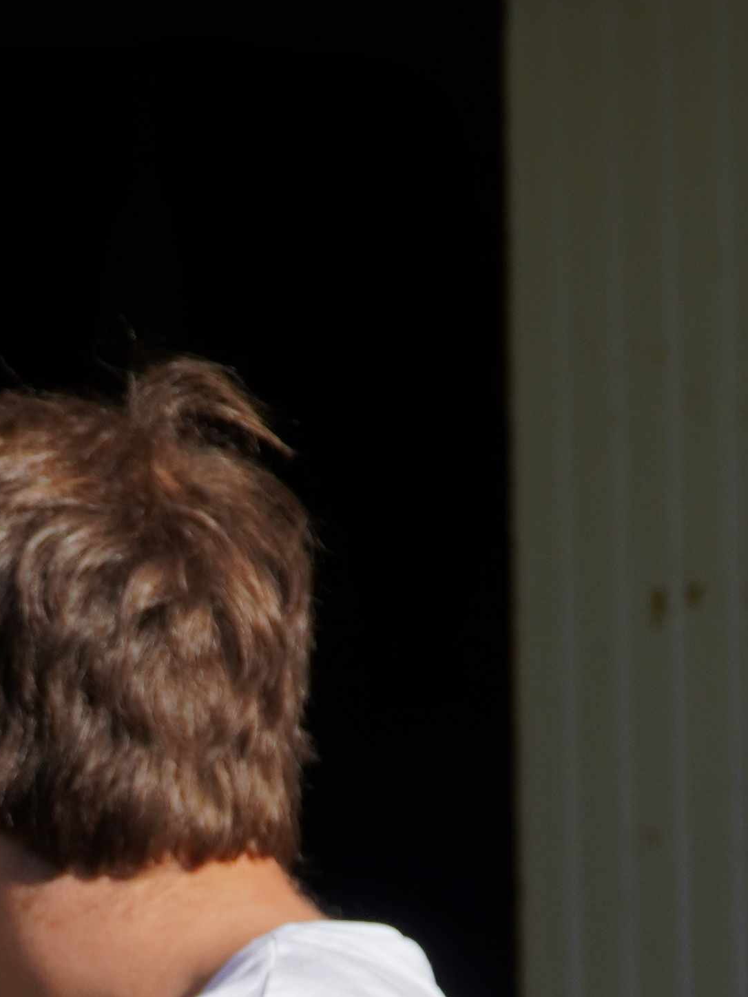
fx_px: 6886
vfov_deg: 8.1
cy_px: 1600
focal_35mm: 239
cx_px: -154
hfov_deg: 6.2
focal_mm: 40
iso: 100
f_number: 4
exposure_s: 1/1000
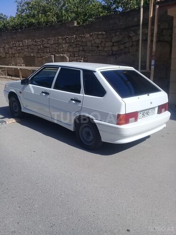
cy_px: 118
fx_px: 210
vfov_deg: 58.4
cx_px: 88
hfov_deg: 45.4
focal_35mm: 31
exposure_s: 1/1835
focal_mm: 3.3
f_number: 2.2
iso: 50
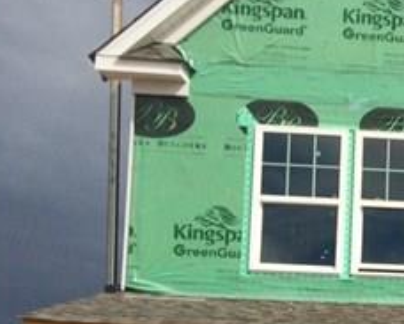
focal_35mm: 127
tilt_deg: +5.6
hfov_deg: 12.8
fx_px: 1520
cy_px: 443
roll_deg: +1.0
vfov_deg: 11.8
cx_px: 859
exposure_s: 1/3165
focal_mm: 4.15
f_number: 2.2
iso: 32
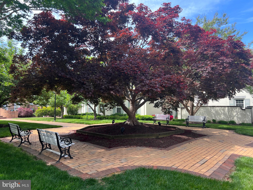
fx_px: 190
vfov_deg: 53.1
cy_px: 95
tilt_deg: +3.7
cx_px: 126
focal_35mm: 26
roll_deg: -0.2
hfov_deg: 67.3
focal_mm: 5.7
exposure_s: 1/567
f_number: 1.5
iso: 50
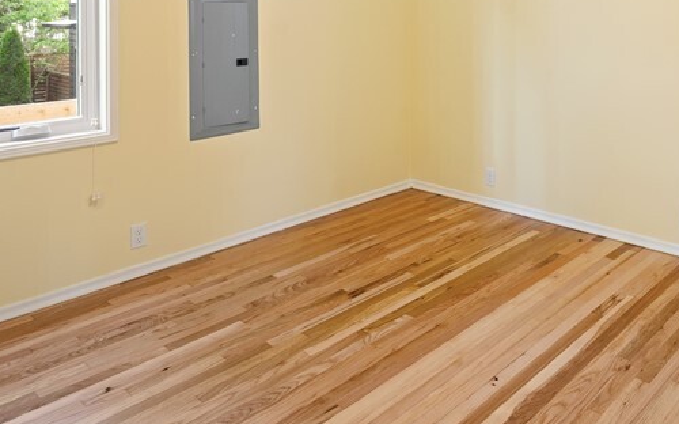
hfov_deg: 58.1
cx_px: 509
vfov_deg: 36.3
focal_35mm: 31
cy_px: -5
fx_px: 573
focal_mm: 14
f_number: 8
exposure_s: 1/2
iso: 200
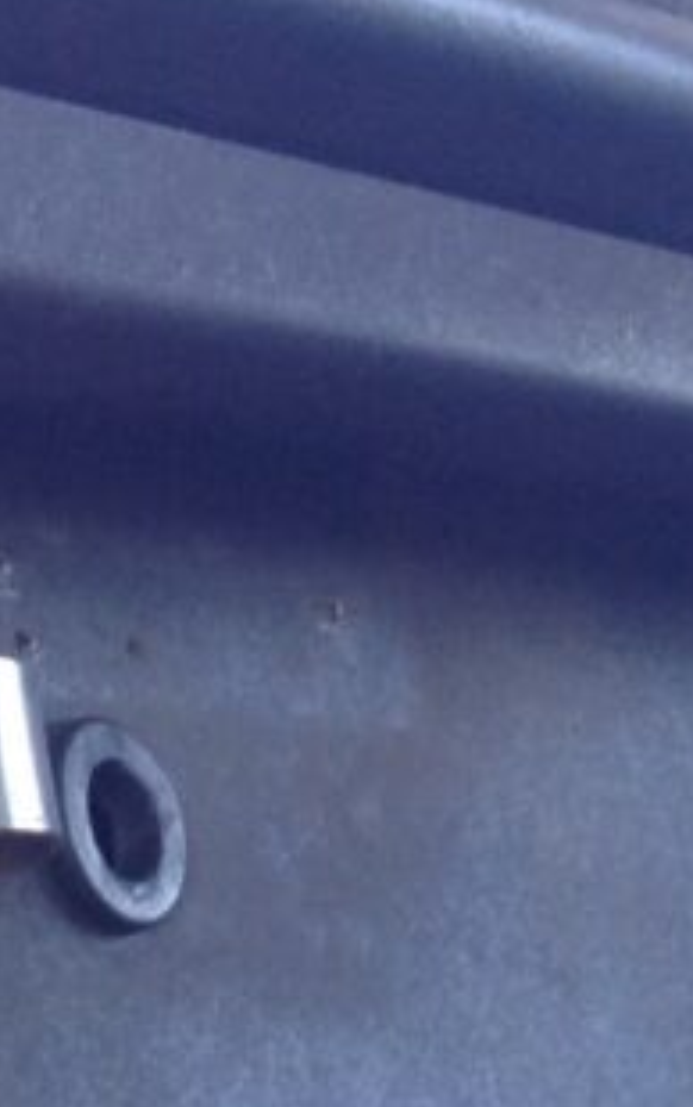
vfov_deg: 15.5
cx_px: -1068
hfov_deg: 8.8
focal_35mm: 132
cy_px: 1128
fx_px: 3985
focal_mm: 3.3
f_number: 2.4
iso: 32
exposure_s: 1/24
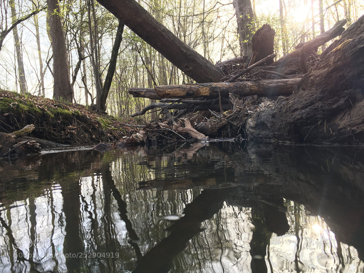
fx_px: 305
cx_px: 182
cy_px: 136
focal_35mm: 29
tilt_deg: -0.9
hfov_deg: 61.7
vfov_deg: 48.2
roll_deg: +4.0
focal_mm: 4.15
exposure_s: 1/120
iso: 25
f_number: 2.2
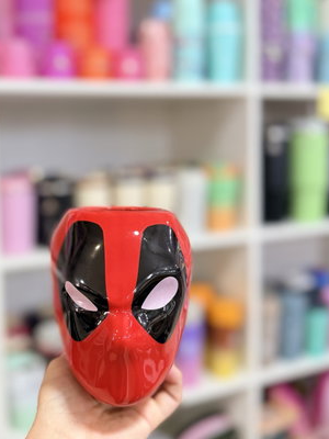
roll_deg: +1.6
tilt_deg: -4.7
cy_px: 240
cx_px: 121
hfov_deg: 43.8
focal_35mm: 32
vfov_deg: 56.7
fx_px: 406
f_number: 1.78
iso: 320
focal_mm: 6.76
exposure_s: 1/50
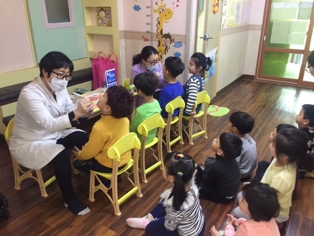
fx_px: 263
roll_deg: -1.6
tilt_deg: -20.9
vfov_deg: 48.3
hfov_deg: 61.6
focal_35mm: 29
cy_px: 118
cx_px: 157
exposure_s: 1/30
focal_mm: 4.15
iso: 100
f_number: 2.2
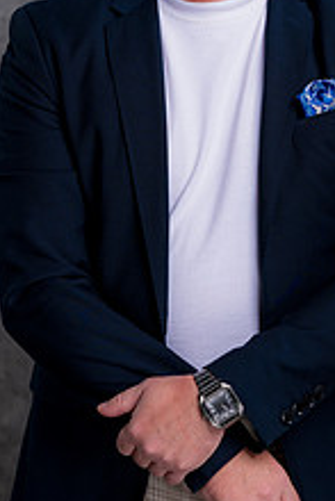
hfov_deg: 7.9
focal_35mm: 174
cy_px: 150
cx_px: 244
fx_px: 2425
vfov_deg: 11.8
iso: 100
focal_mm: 85
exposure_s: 1/200
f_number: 5
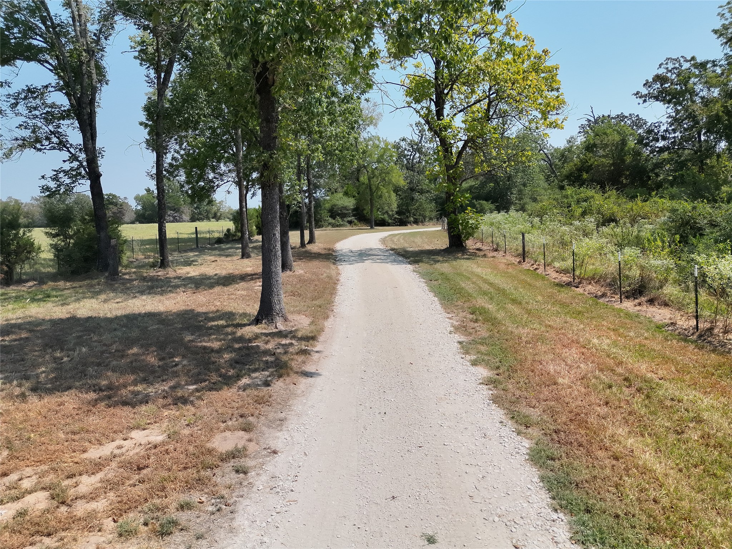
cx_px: 366
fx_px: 508
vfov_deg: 56.8
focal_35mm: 24
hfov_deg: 71.6
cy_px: 274
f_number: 1.7
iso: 240
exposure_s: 1/6000
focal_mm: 6.72
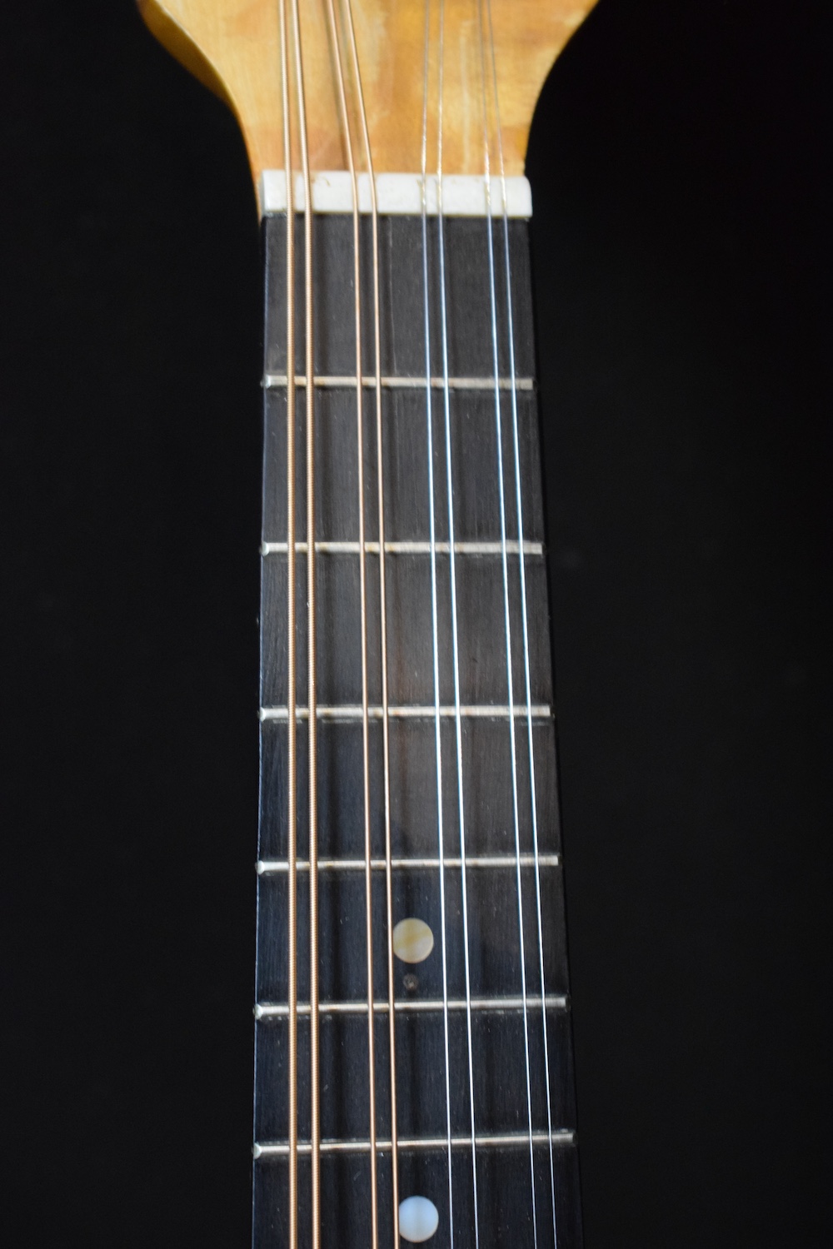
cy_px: 624
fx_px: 2343
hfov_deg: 20.2
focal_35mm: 68
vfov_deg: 29.9
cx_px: 416
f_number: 5
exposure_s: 1/40
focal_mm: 45
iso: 3200
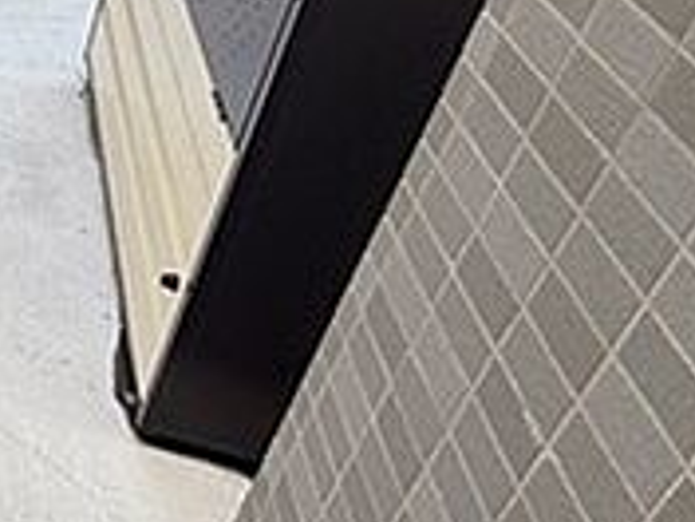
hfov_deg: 23.7
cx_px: -486
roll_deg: +2.0
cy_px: -20
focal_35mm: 51
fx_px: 1024
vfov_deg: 26.7
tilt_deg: -26.8
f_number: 2.2
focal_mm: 2.22
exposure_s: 1/121
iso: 64
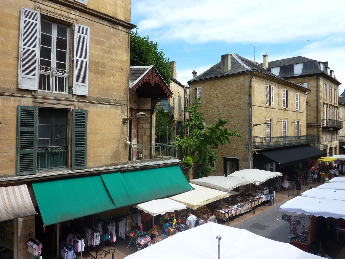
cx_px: 172
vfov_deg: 54.9
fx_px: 249
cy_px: 130
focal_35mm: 25
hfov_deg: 69.4
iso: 80
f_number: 4
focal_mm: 4.1
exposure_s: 1/320
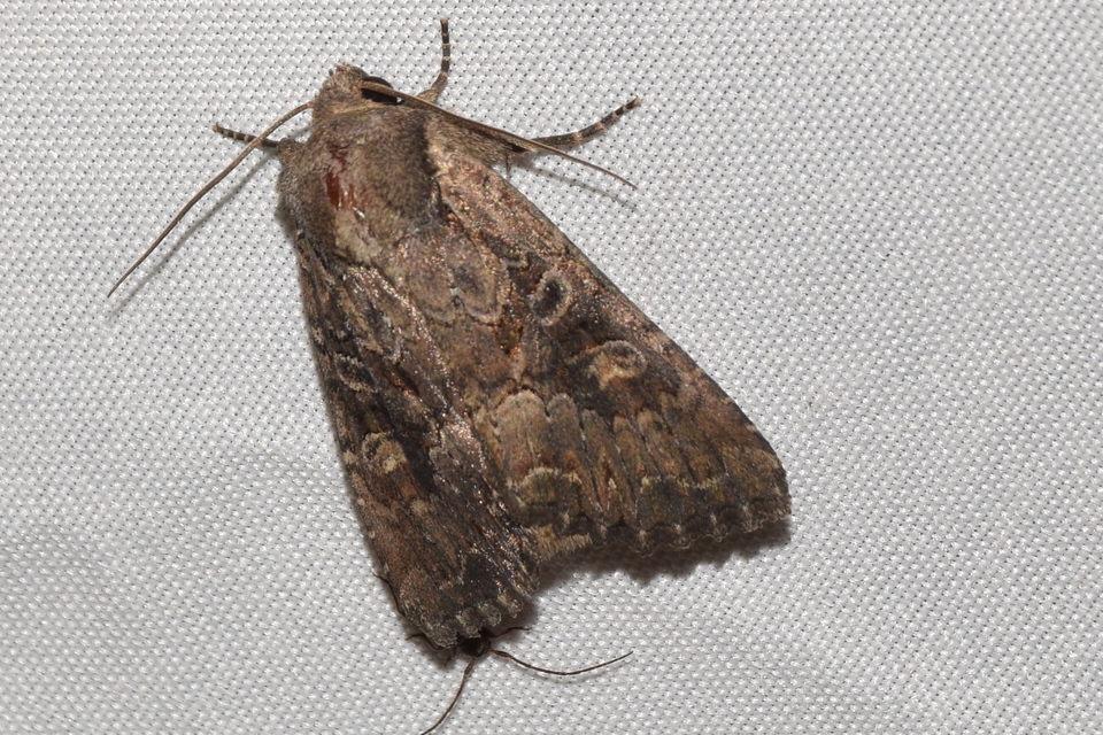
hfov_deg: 9.8
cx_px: 552
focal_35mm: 210
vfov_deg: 6.5
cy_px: 368
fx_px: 6434
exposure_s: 1/160
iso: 100
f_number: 13
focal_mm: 140
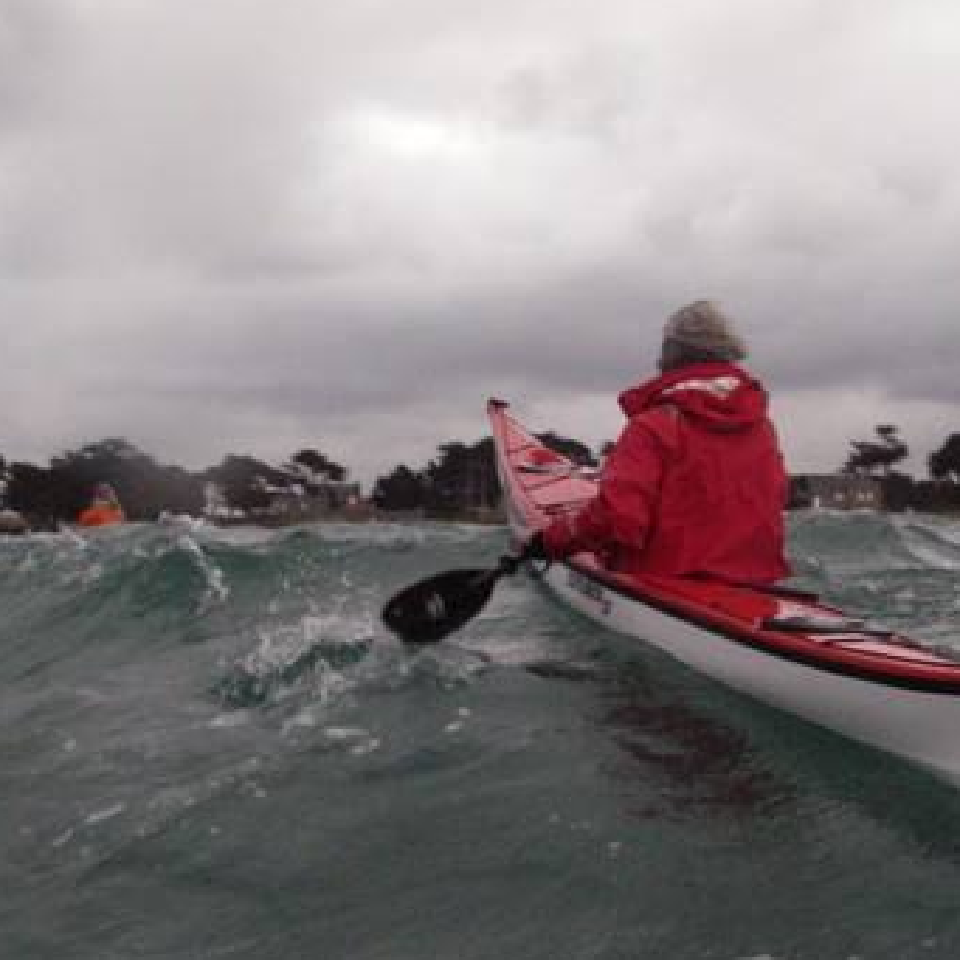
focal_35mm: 63
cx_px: 436
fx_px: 1977
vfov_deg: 27.2
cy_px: 617
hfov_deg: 27.3
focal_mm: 6.3
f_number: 6.6
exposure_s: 1/100
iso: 400
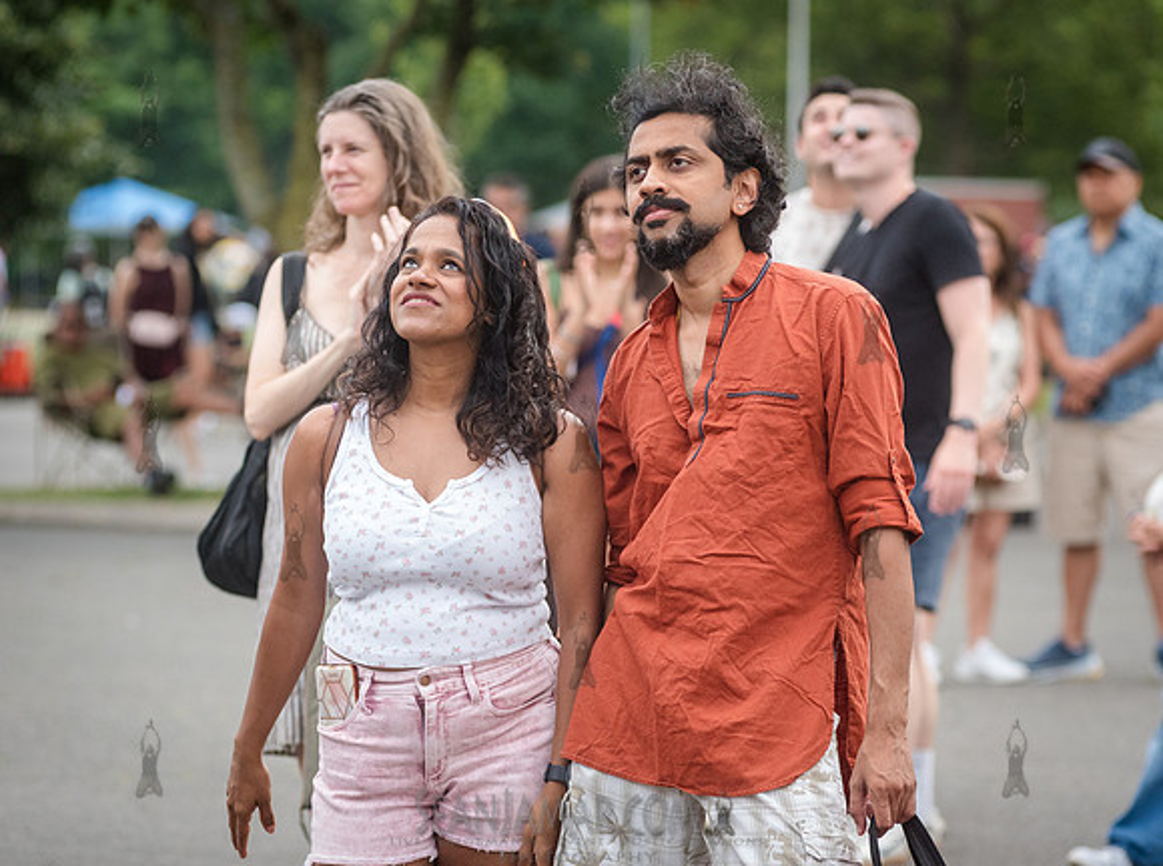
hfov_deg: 11.4
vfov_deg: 8.5
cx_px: 649
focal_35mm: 174
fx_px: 5824
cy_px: 428
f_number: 4.5
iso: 2000
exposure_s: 1/1600
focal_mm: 145
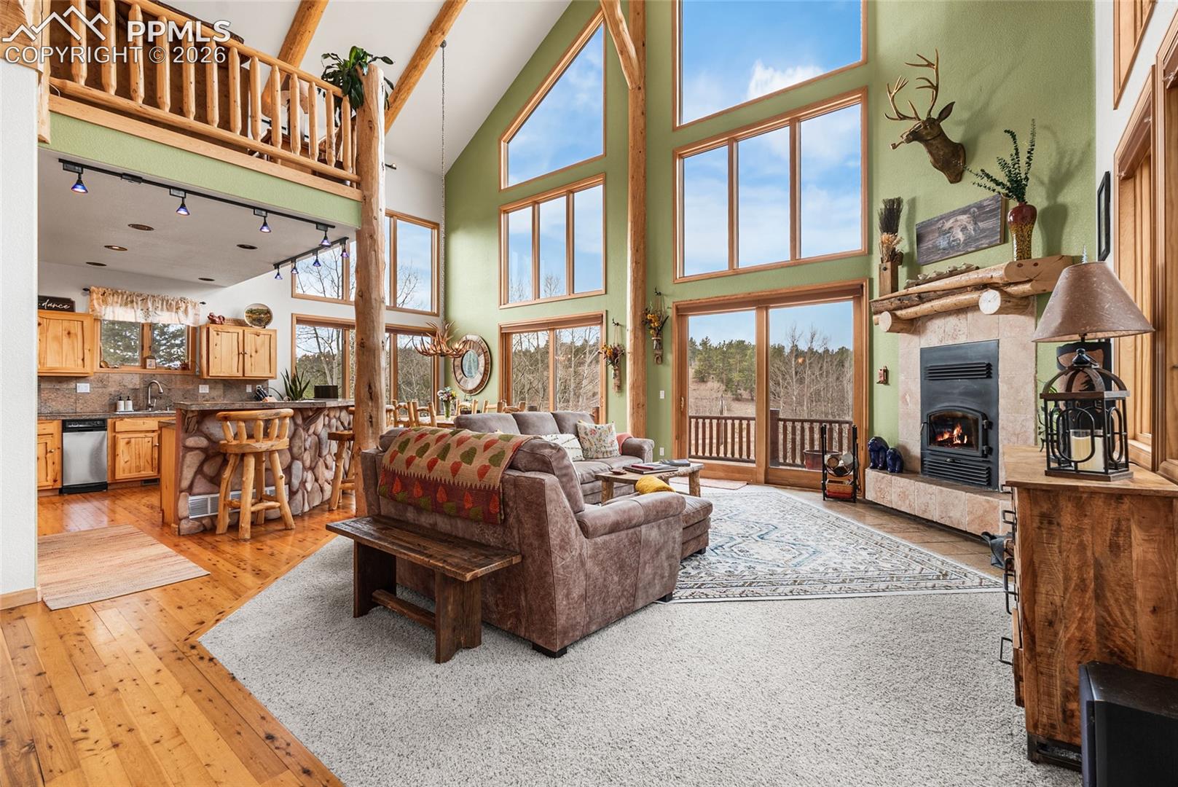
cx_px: 589
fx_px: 524
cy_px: 394
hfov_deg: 96.7
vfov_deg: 73.8
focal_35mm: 16
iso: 200
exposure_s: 1/5
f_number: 8
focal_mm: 16
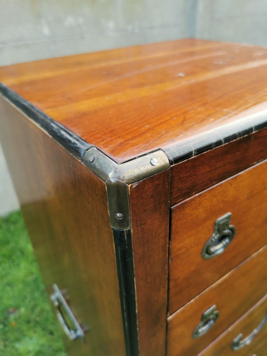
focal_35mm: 27
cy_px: 178
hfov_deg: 51.4
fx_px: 278
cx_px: 134
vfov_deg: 65.3
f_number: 1.6
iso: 50
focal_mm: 5.56
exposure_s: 1/100
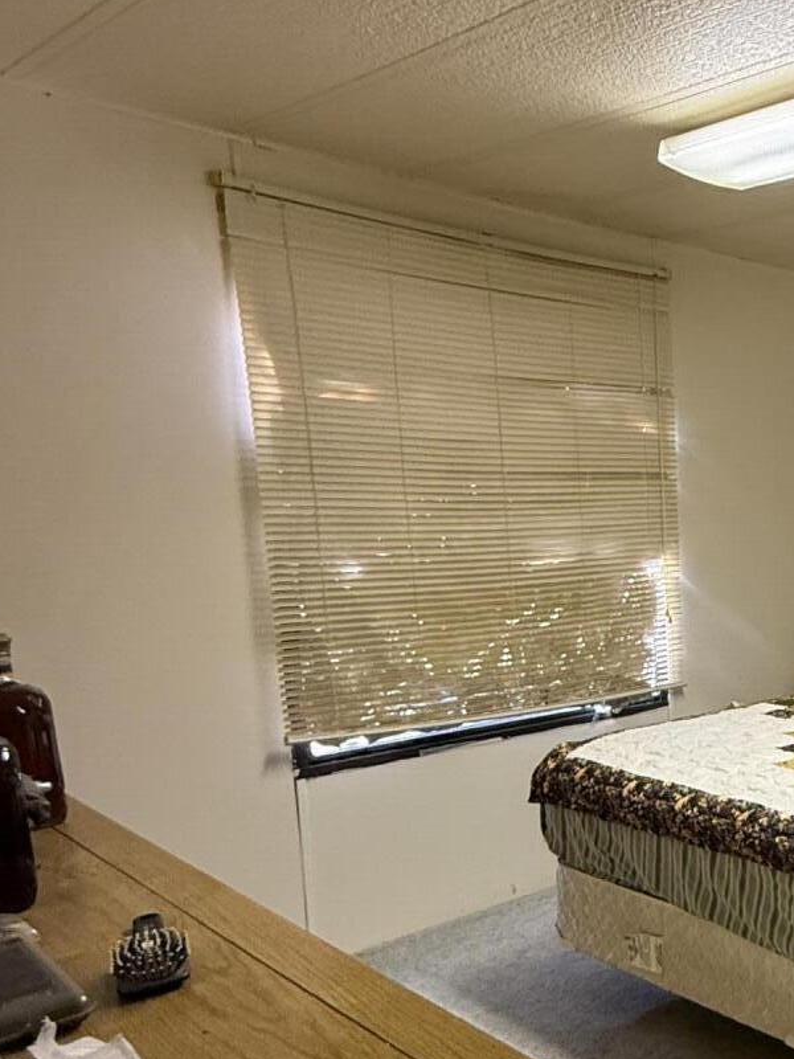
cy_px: 672
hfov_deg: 32.8
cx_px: 971
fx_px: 1070
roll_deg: -1.2
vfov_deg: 52.0
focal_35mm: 35
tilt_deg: -9.0
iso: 250
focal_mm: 2.22
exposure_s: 1/60
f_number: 2.2
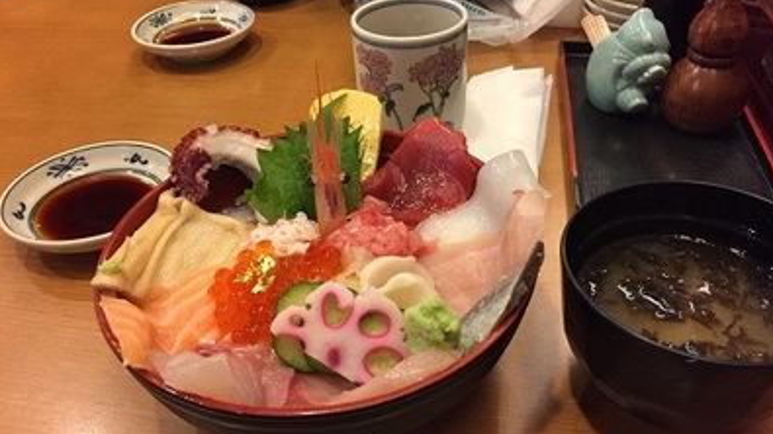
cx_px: 387
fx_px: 656
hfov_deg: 61.0
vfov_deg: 36.6
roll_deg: +1.5
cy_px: 242
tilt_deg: -40.8
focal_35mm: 32
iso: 250
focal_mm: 4.15
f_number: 2.2
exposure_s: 1/30
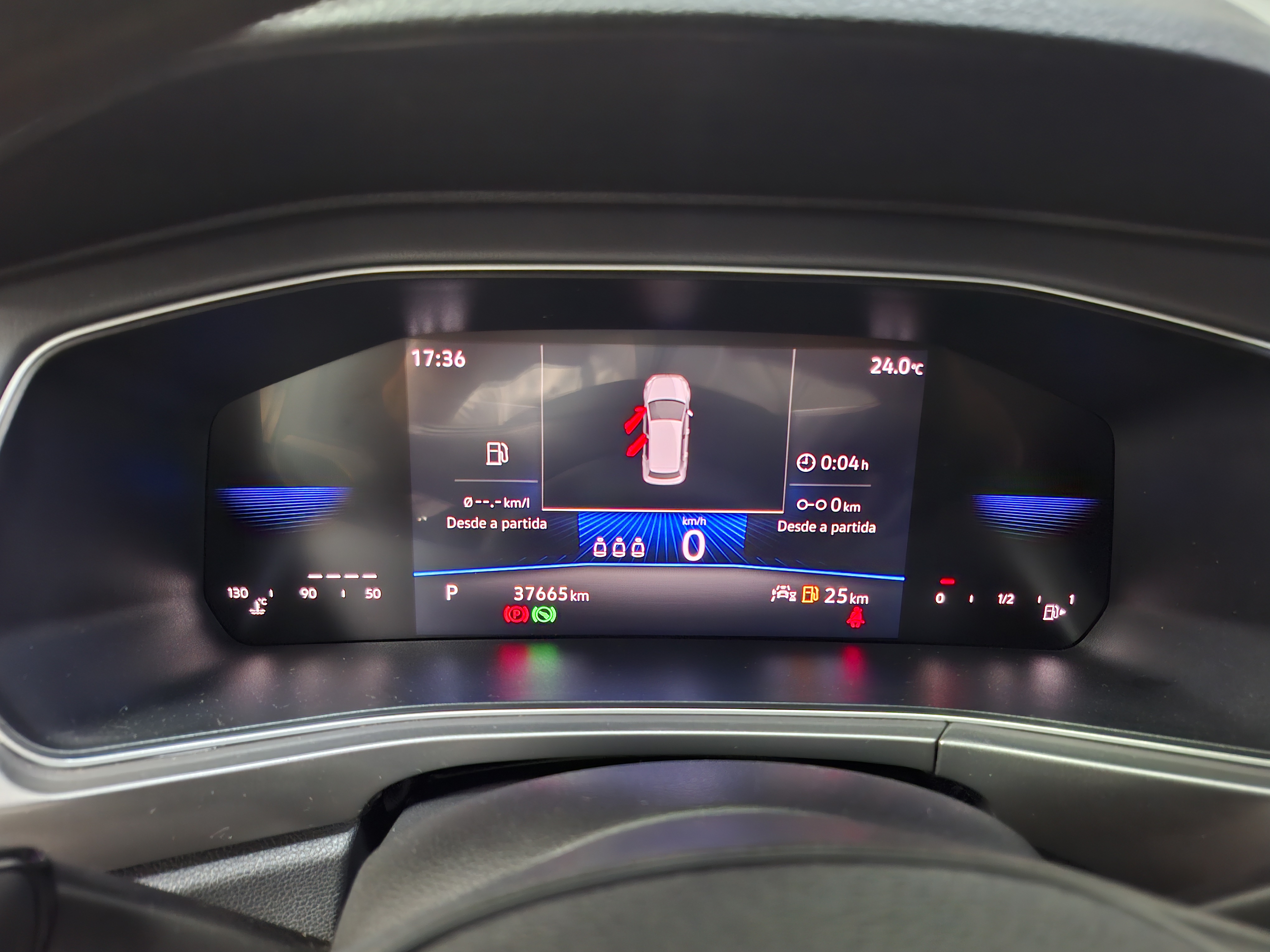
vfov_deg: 58.9
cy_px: 476
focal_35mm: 23
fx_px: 844
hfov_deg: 73.9
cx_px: 635
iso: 1250
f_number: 1.8
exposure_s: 1/13
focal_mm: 5.54
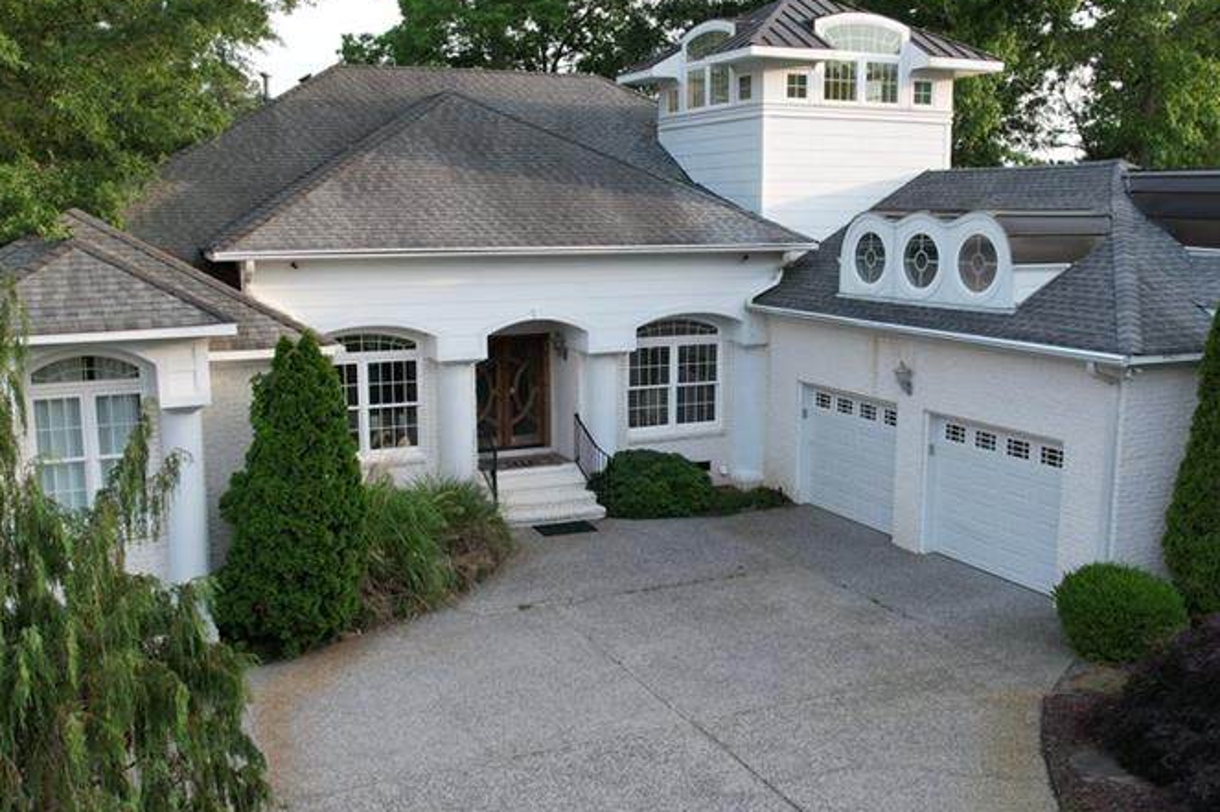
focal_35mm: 34
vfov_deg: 38.8
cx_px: 633
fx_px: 1151
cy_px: 396
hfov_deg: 55.8
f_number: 2.8
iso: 100
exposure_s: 1/320
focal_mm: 8.38
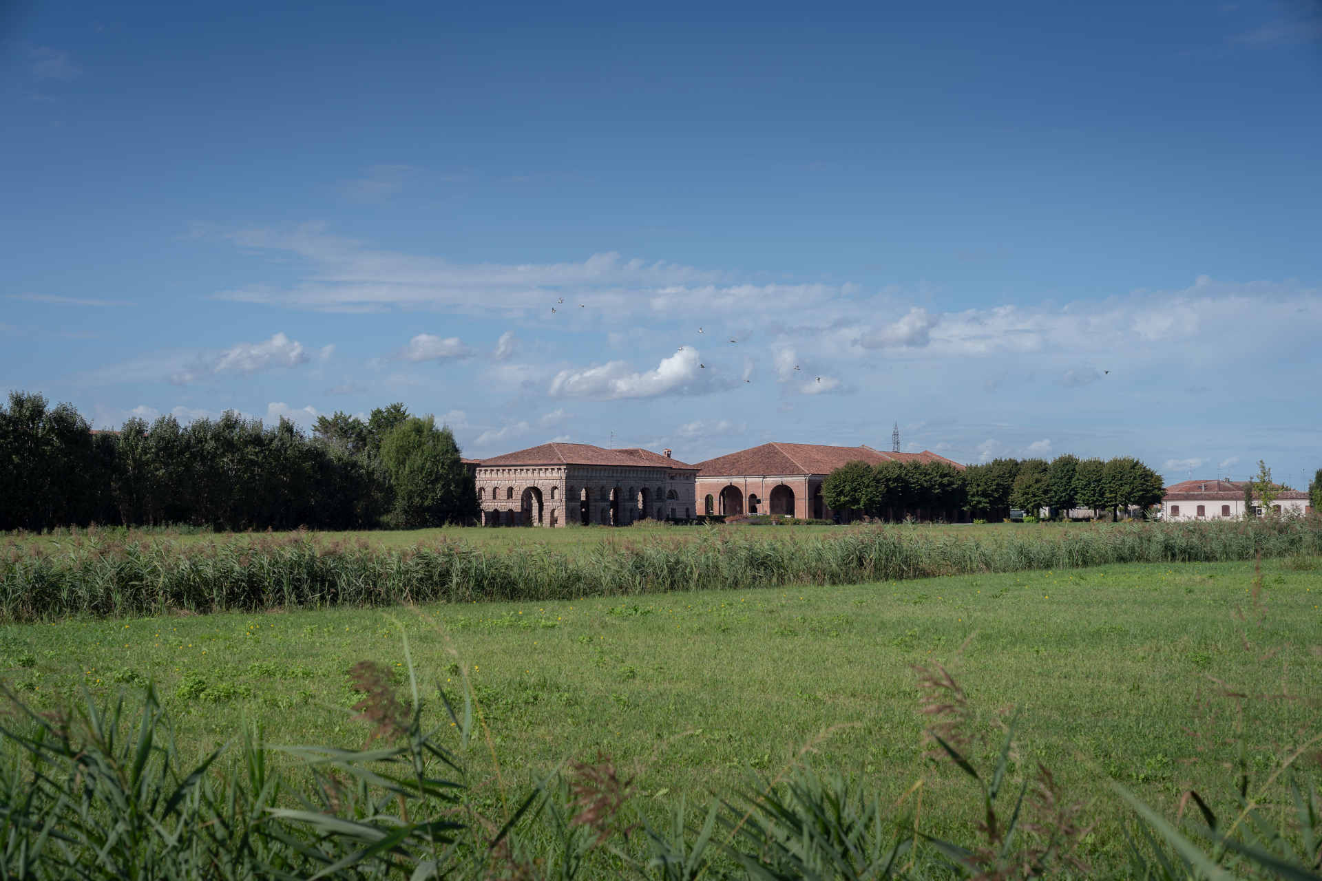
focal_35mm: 50
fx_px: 1836
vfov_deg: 27.0
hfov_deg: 39.6
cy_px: 440
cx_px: 661
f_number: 6.3
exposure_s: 1/400
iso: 64
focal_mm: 50
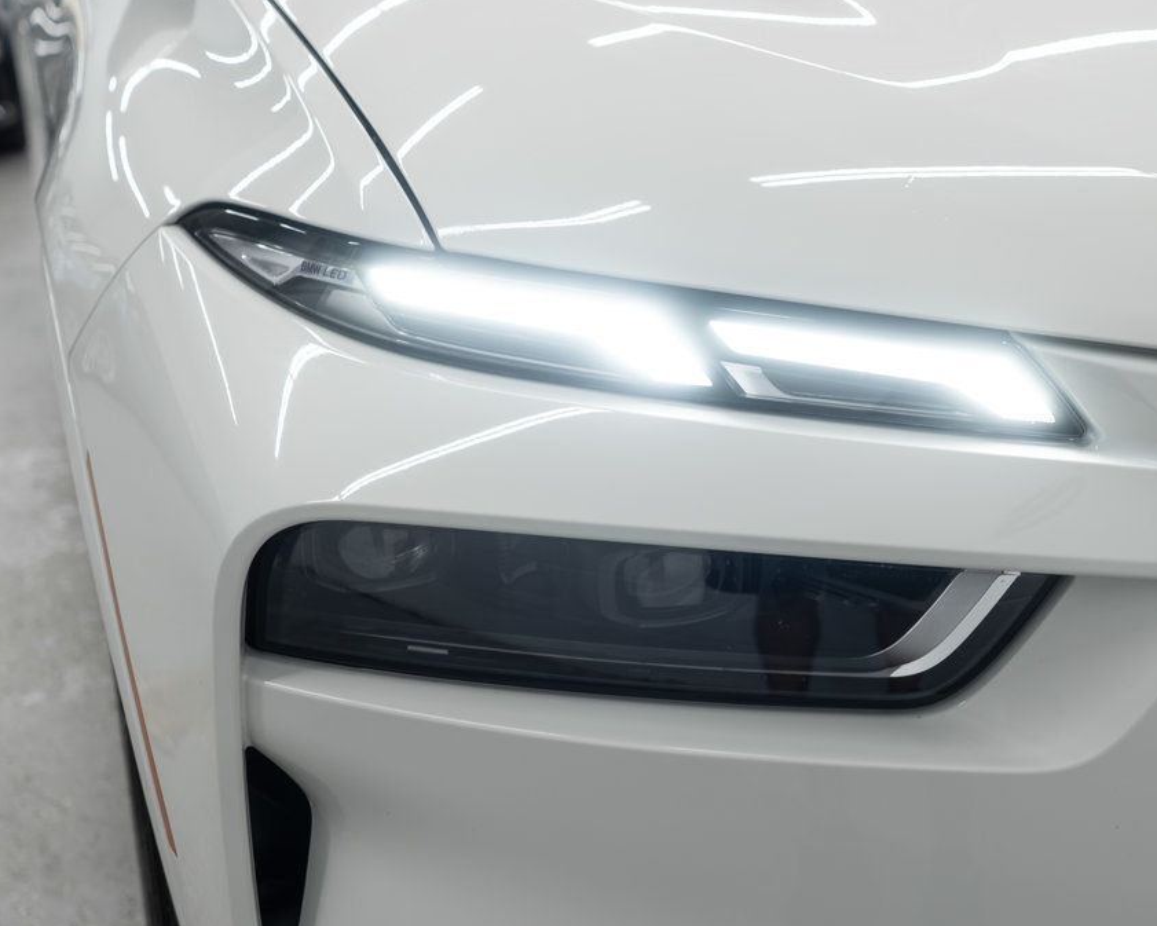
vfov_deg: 31.5
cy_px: 464
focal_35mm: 48
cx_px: 648
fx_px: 1644
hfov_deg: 38.7
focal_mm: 28
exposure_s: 1/50
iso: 160
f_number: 3.2
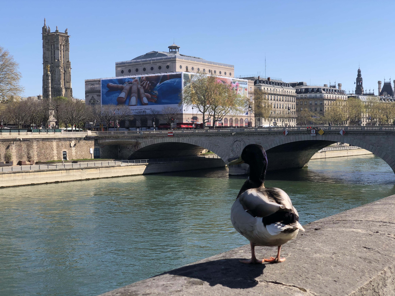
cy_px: 148
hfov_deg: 36.8
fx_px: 593
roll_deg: +0.7
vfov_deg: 28.0
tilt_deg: -1.4
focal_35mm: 52
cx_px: 198
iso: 16
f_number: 2.4
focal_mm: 6
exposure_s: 1/883
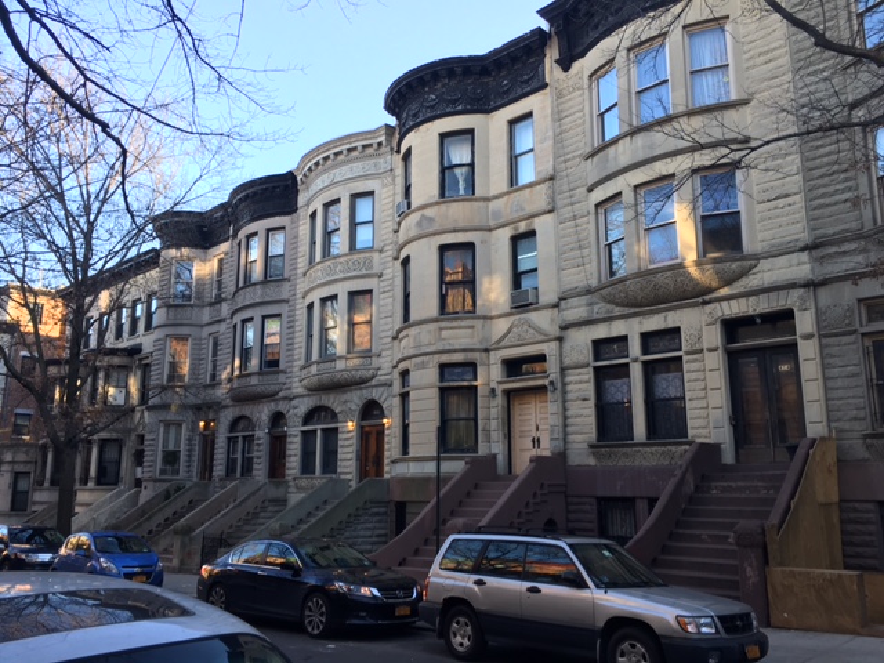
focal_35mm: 29
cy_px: 332
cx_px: 442
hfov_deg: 61.7
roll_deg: -0.1
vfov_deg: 48.2
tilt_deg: +10.7
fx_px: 741
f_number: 2.2
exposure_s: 1/120
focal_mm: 4.15
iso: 32
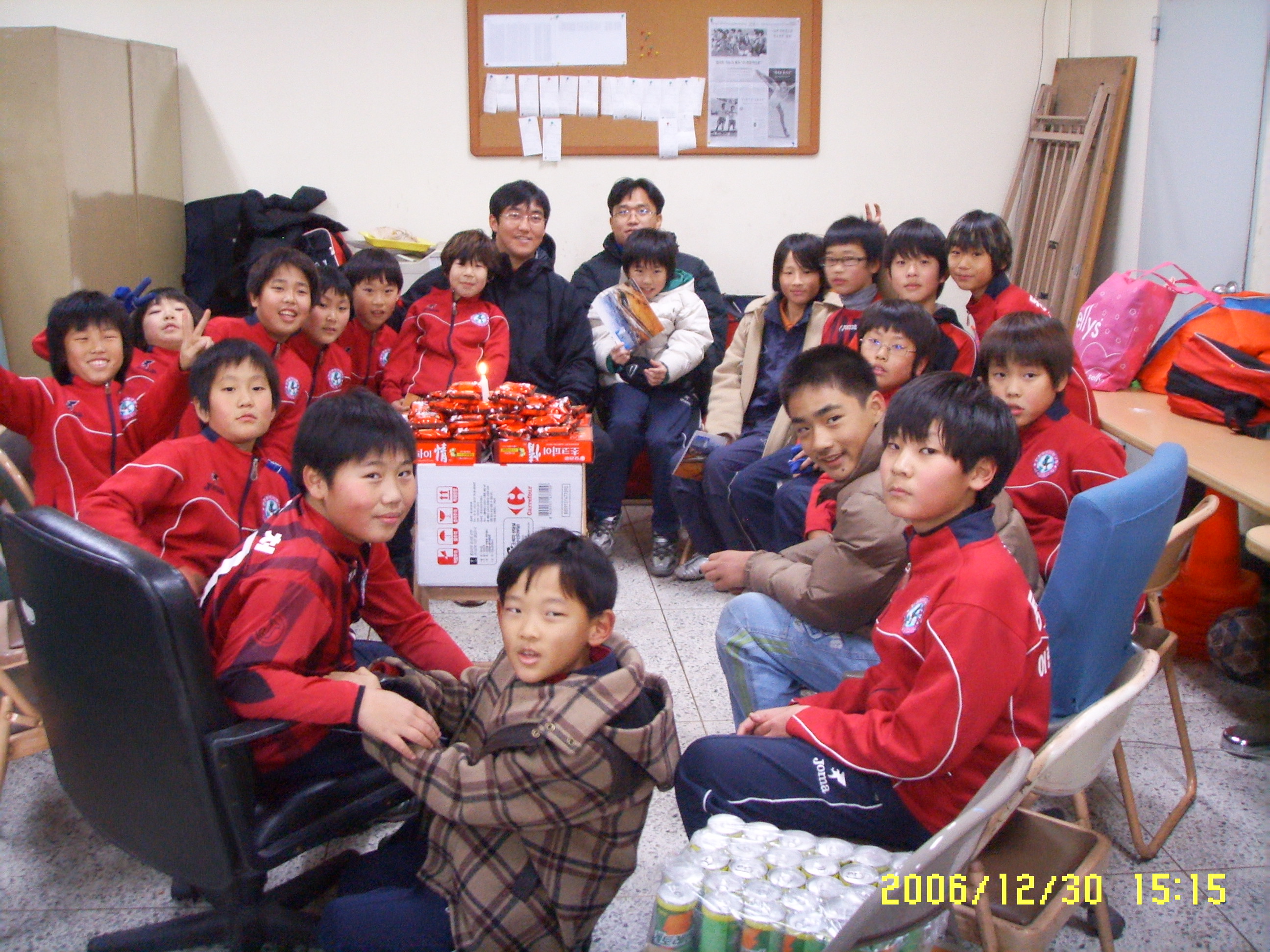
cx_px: 635
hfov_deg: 47.9
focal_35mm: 39
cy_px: 476
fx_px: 1431
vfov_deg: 36.8
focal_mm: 6.6
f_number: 3.5
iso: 150
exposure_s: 1/10
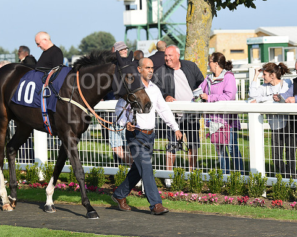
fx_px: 1345
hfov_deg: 12.6
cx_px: 148
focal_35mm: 153
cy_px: 119
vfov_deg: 10.1
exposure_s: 1/2500
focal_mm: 135
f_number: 6.3
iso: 640
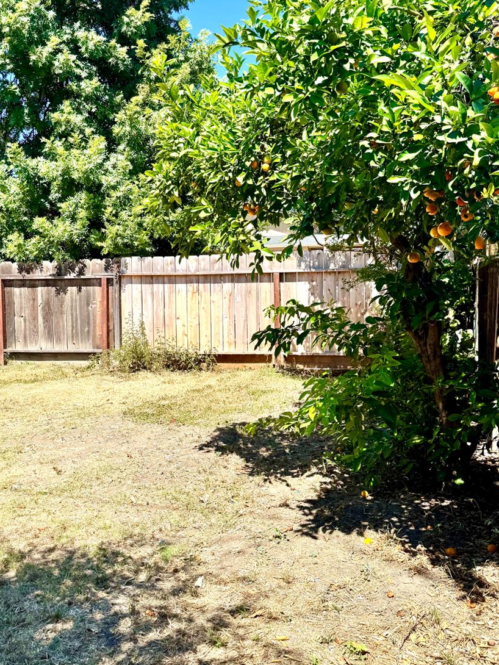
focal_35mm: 33
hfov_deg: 42.8
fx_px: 634
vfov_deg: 55.3
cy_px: 319
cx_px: 204
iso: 80
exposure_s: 1/3247
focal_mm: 6.76
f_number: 1.78
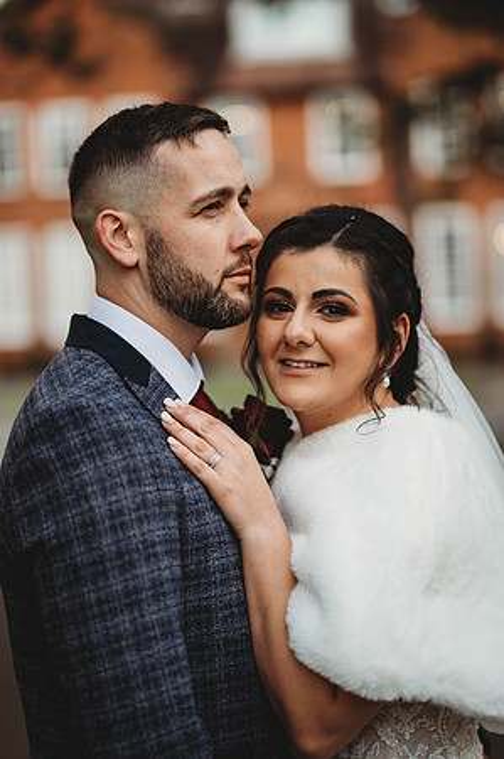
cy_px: 380
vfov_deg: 23.9
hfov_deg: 16.0
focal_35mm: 85
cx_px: 252
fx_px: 1789
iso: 100
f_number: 1.8
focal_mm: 85
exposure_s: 1/200
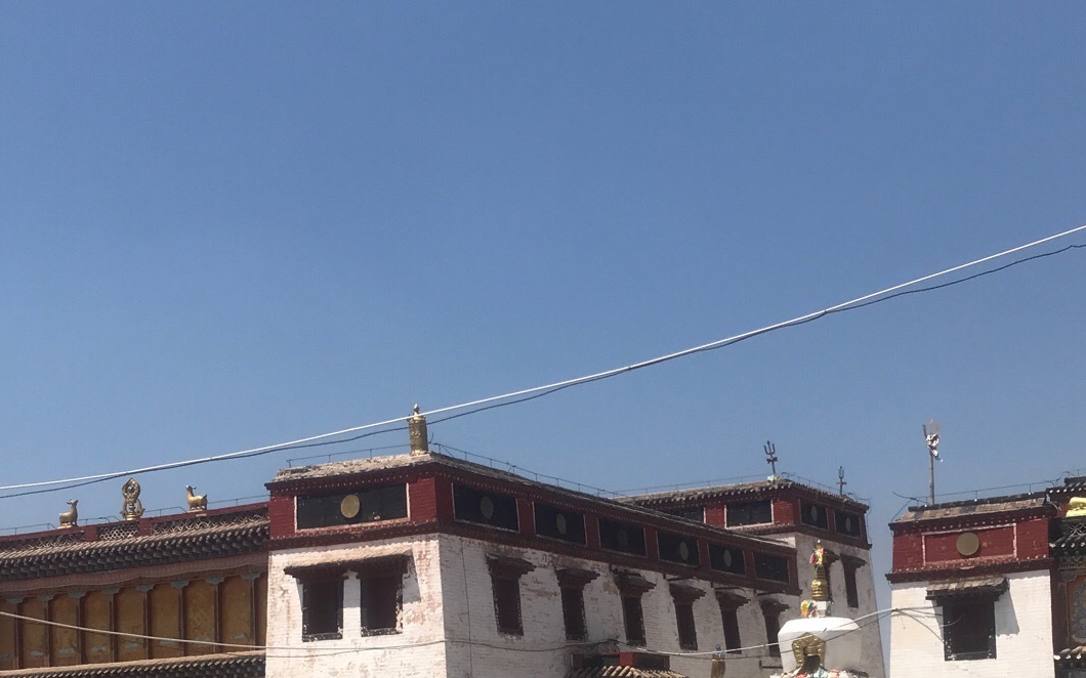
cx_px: 578
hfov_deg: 36.3
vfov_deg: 22.2
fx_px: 1657
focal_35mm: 56
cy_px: 687
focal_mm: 3.99
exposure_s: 1/4566
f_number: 1.8
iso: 20
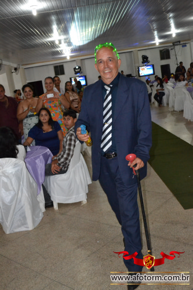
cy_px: 145
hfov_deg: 34.2
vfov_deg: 49.6
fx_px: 314
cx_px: 96
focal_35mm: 39
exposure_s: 1/60
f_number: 4.2
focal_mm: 26
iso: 3200
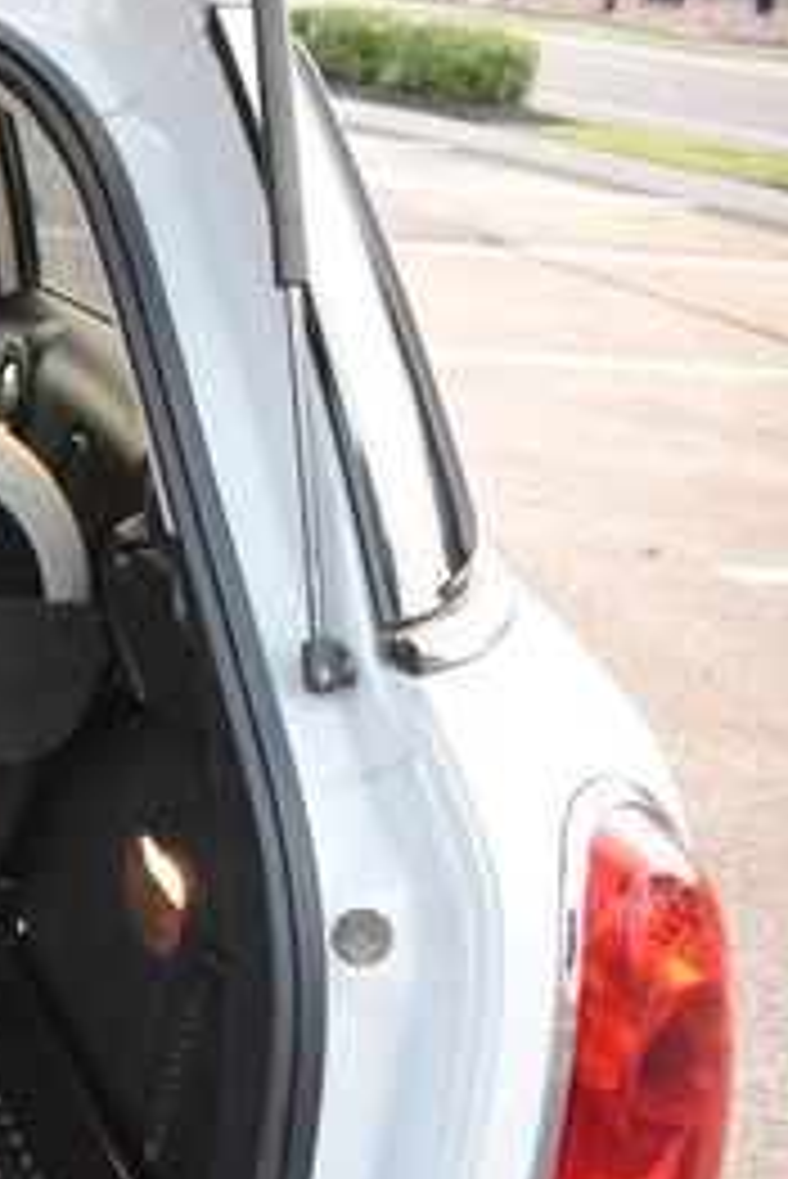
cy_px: 790
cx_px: -648
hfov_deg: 16.9
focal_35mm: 66
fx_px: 2164
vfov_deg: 30.3
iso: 3200
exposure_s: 1/125
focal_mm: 18
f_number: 3.5
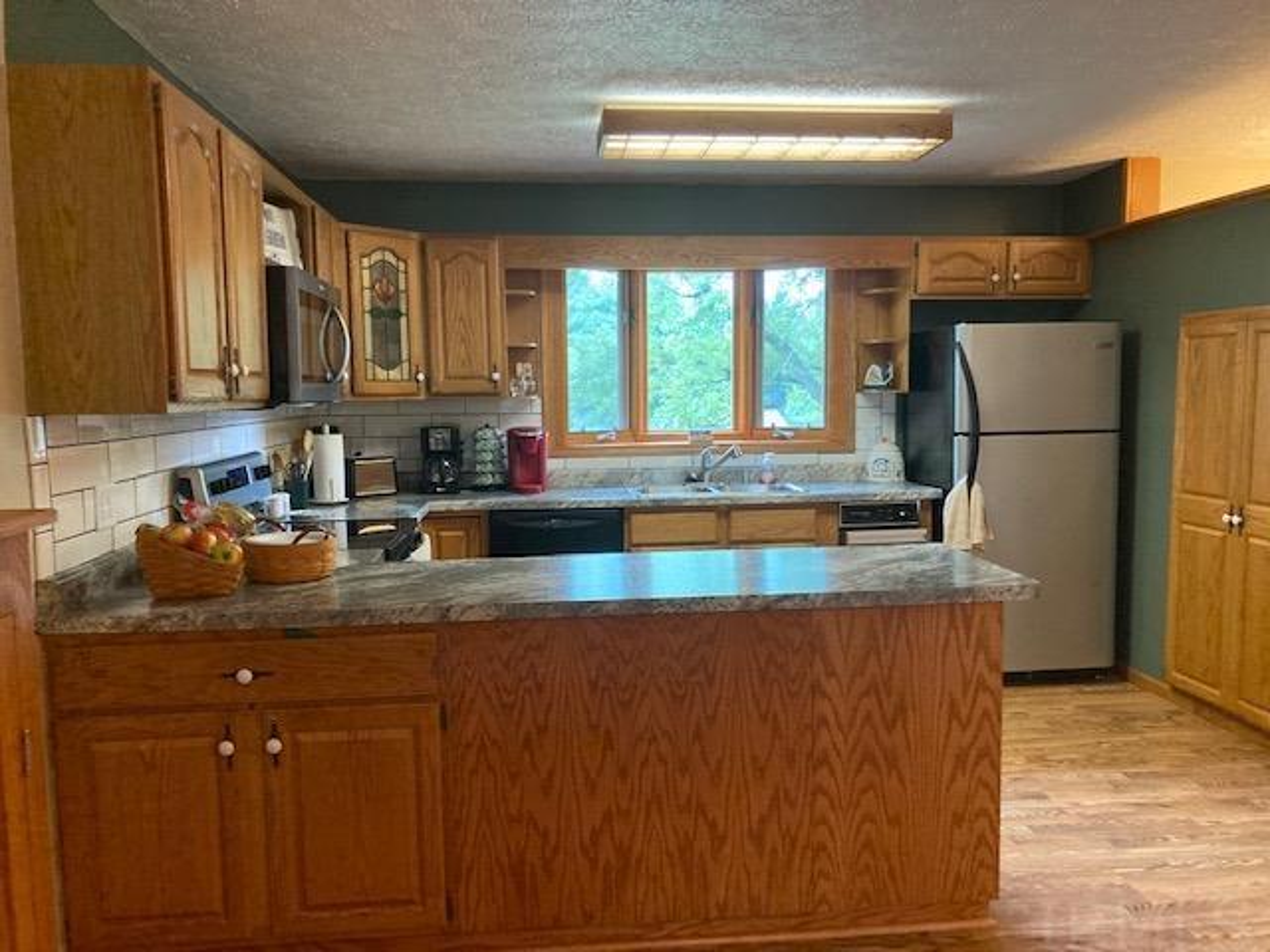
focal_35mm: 28
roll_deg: +0.7
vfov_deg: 49.7
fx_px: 1027
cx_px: 635
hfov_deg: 63.4
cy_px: 476
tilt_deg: -4.6
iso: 320
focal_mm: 3.99
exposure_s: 1/30
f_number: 1.8
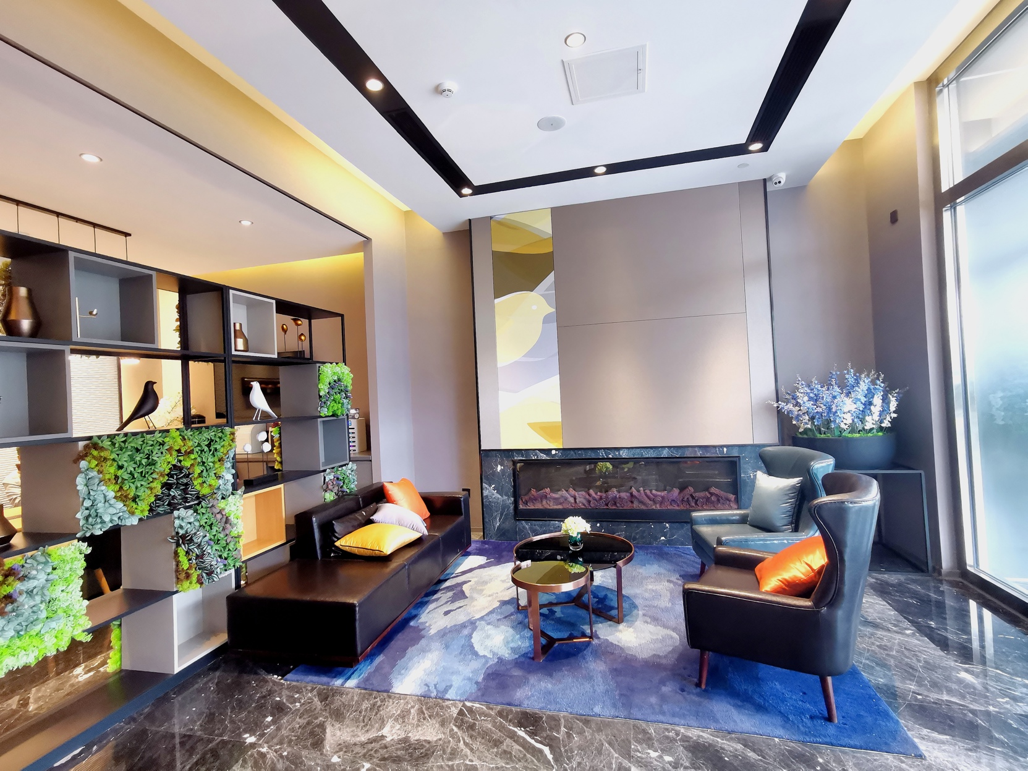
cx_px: 514
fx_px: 505
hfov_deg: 91.0
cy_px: 386
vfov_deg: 74.7
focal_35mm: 17
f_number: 2.2
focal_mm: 2.26
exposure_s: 1/33.3
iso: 500
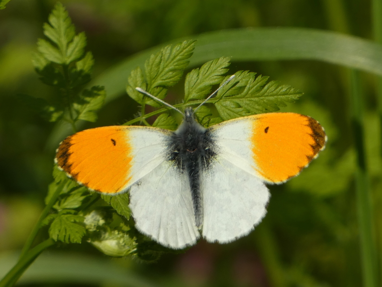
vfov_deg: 2.0
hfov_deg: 2.7
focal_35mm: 737
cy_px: 144
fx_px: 8134
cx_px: 191
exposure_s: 1/320
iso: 80
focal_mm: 132.1
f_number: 5.6
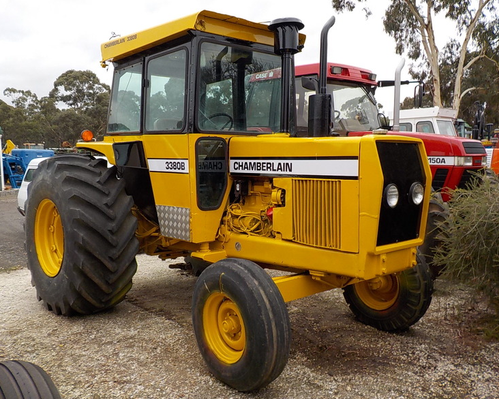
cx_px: 245
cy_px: 196
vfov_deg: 45.8
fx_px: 473
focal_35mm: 32
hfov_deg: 55.6
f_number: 3.3
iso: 125
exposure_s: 1/200
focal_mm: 4.1
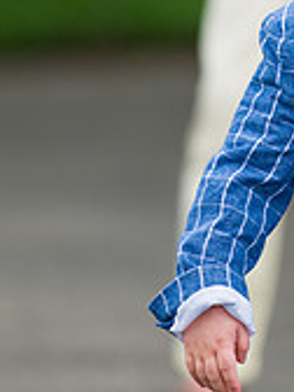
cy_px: -2
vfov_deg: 3.2
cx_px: 474
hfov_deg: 2.4
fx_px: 6930
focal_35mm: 612
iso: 200
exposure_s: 1/800
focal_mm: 185
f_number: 3.5
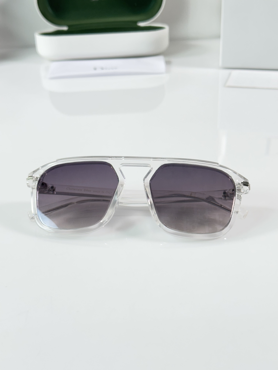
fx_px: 514
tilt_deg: -29.0
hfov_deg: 30.3
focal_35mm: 48
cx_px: 139
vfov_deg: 39.7
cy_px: 185
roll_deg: +3.0
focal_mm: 6.86
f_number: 1.78
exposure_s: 1/100
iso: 80
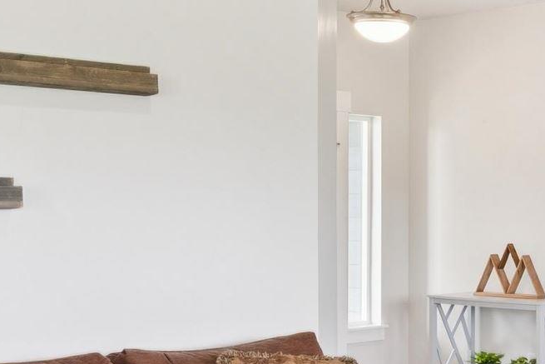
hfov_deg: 22.7
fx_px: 1171
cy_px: 200
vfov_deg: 17.6
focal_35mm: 77
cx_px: 749
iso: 400
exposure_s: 1/8
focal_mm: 16.5
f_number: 13
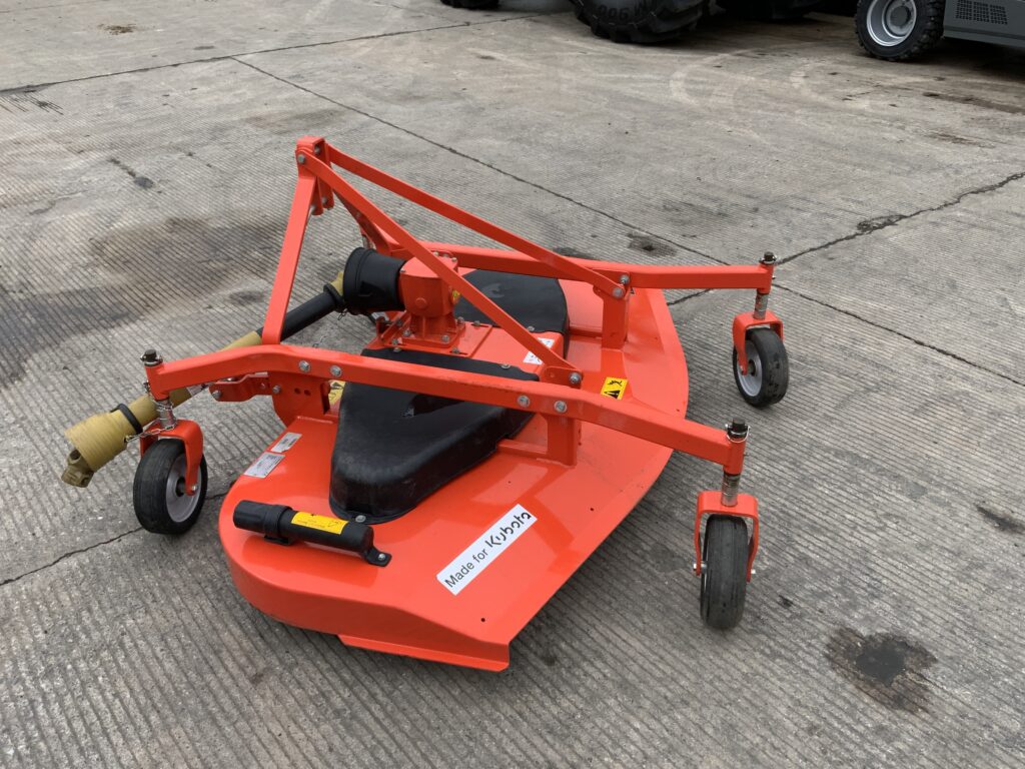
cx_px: 512
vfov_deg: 48.2
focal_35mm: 29
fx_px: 859
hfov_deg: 61.7
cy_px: 384
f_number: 1.8
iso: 16
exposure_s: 1/1195
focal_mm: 3
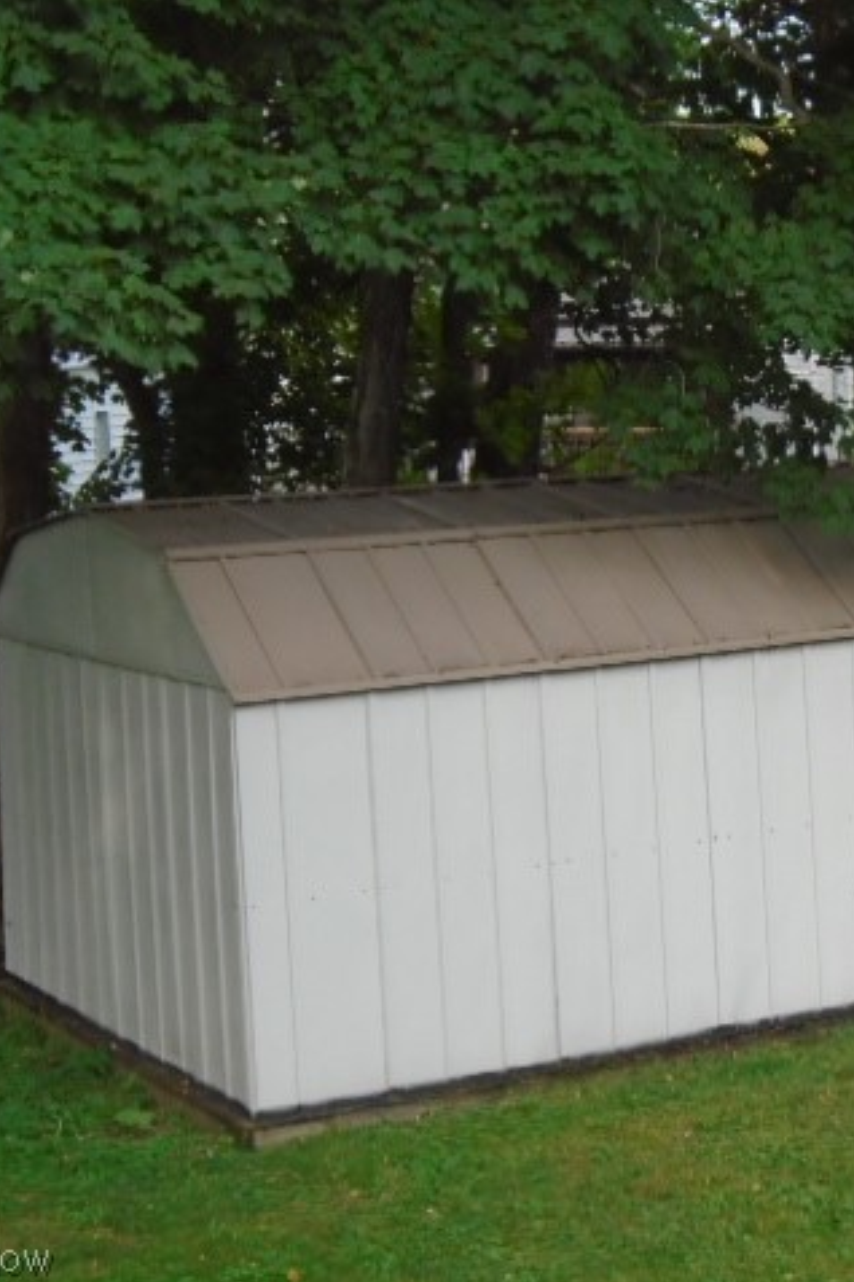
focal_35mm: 81
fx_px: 2882
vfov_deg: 25.1
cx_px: 736
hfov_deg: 16.7
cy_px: 642
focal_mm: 10.2
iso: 320
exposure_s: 1/125
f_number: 4.9
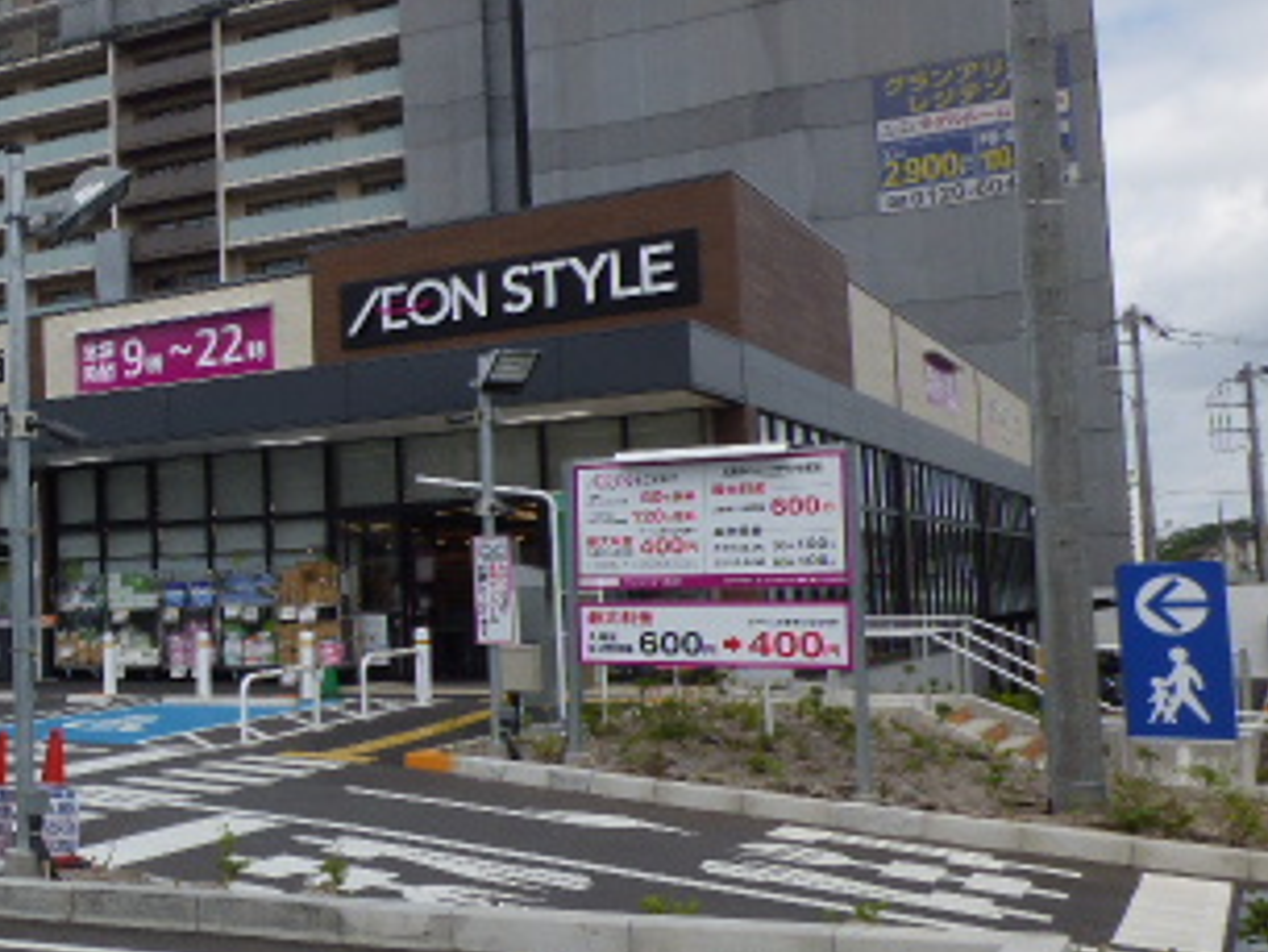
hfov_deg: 39.1
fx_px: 1539
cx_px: -25
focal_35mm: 42
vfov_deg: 34.4
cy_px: 515
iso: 100
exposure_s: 1/2000
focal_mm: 3.58
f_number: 2.8
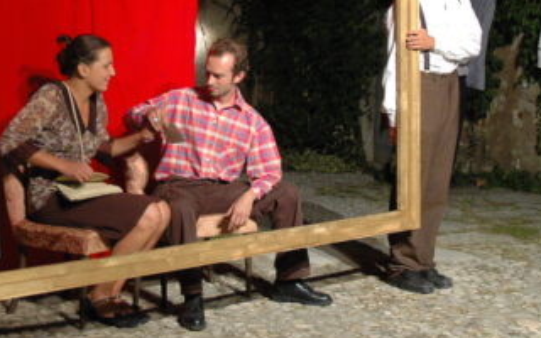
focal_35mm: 63
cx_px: 125
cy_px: 63
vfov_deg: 20.4
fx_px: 929
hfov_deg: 31.8
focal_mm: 22
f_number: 3.8
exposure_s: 1/30
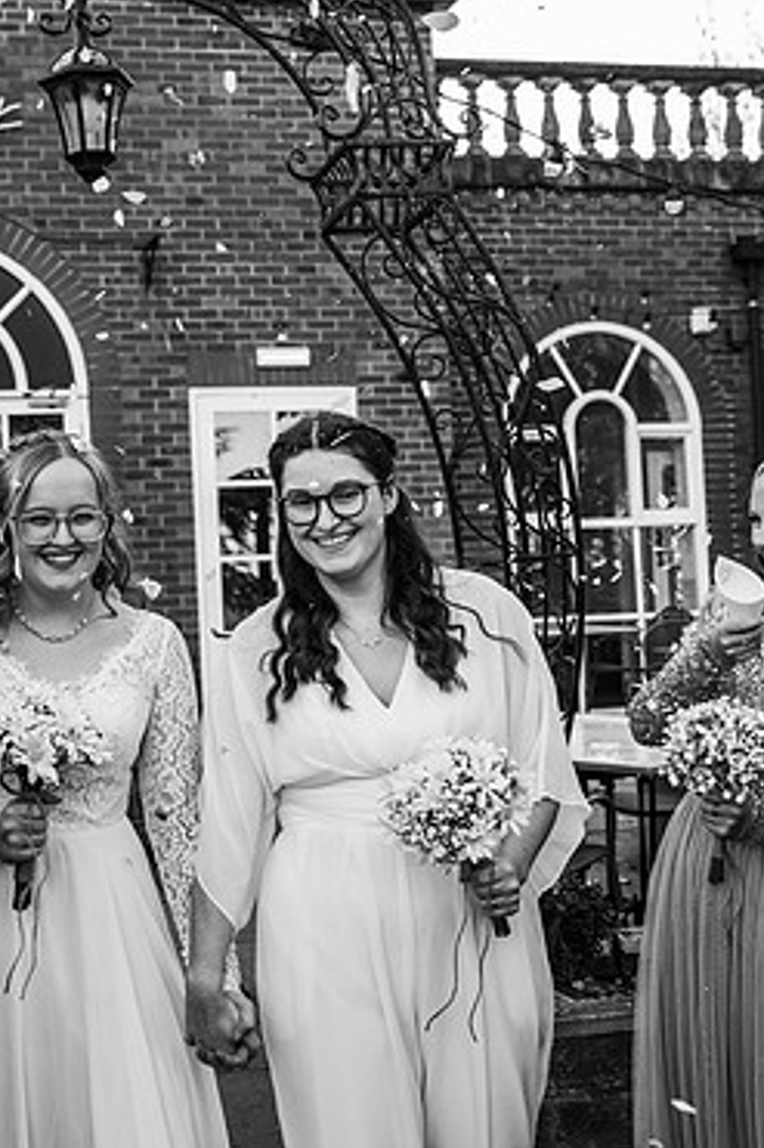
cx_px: 182
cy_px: 560
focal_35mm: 50
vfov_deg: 39.6
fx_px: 1593
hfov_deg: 26.6
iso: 500
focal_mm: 32
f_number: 4
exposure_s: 1/640
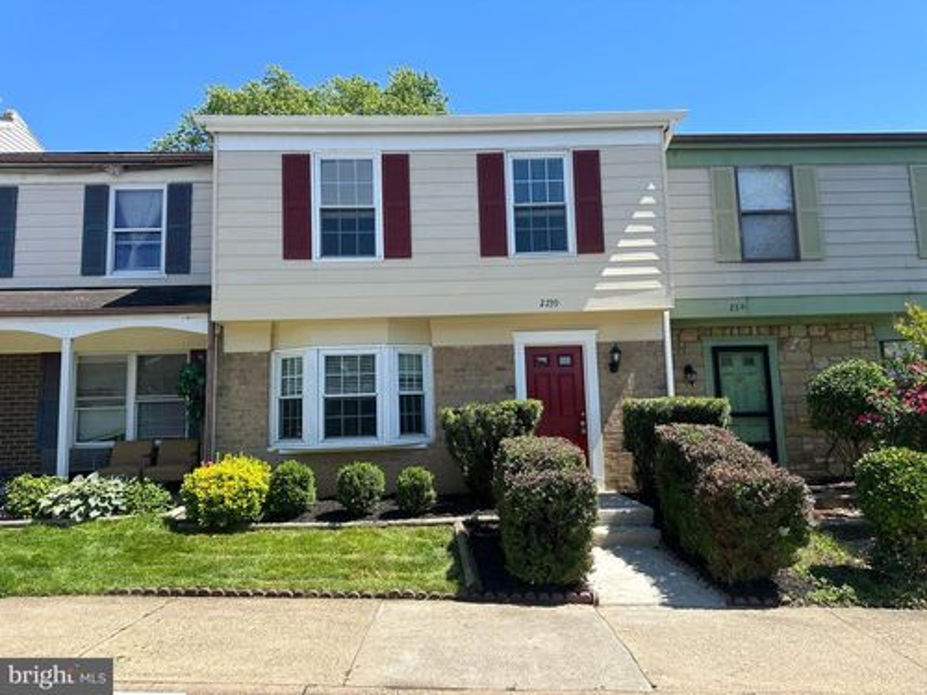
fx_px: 643
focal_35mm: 24
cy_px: 348
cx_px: 464
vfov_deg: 56.8
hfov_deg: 71.6
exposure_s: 1/2469
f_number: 1.78
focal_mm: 6.86
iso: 80
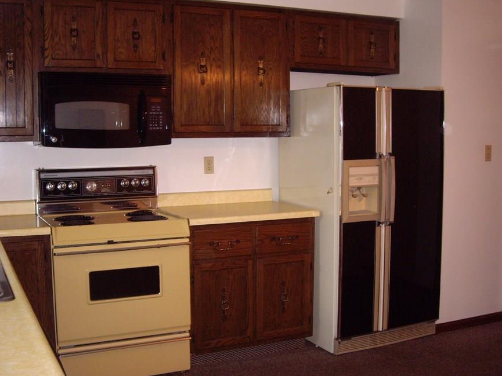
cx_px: 240
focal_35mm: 45
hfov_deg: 42.1
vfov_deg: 32.2
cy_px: 187
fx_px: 653
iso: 200
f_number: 2.7
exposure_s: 1/40
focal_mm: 6.2
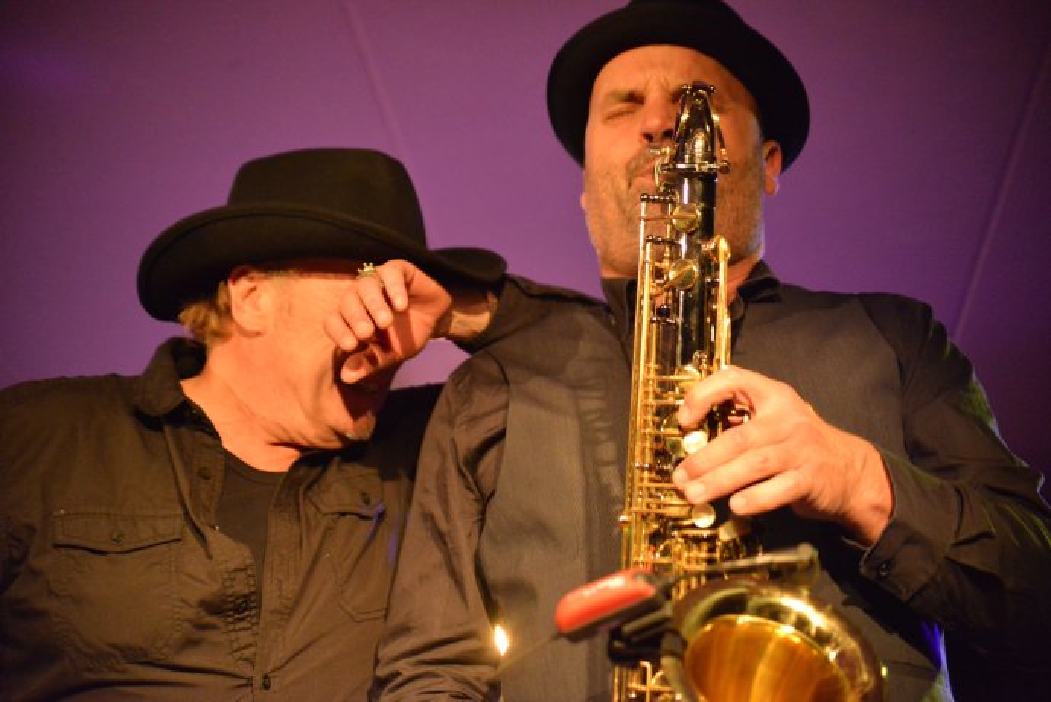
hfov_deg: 36.2
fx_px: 1607
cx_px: 526
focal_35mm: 55
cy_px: 351
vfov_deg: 24.7
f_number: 4
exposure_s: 1/60
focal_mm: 55
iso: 4000
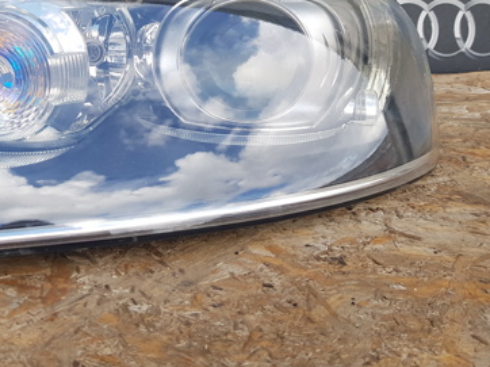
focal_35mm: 46
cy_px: 81
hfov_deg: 39.5
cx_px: 93
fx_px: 651
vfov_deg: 30.8
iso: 40
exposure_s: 1/389
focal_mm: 4.2
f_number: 1.7
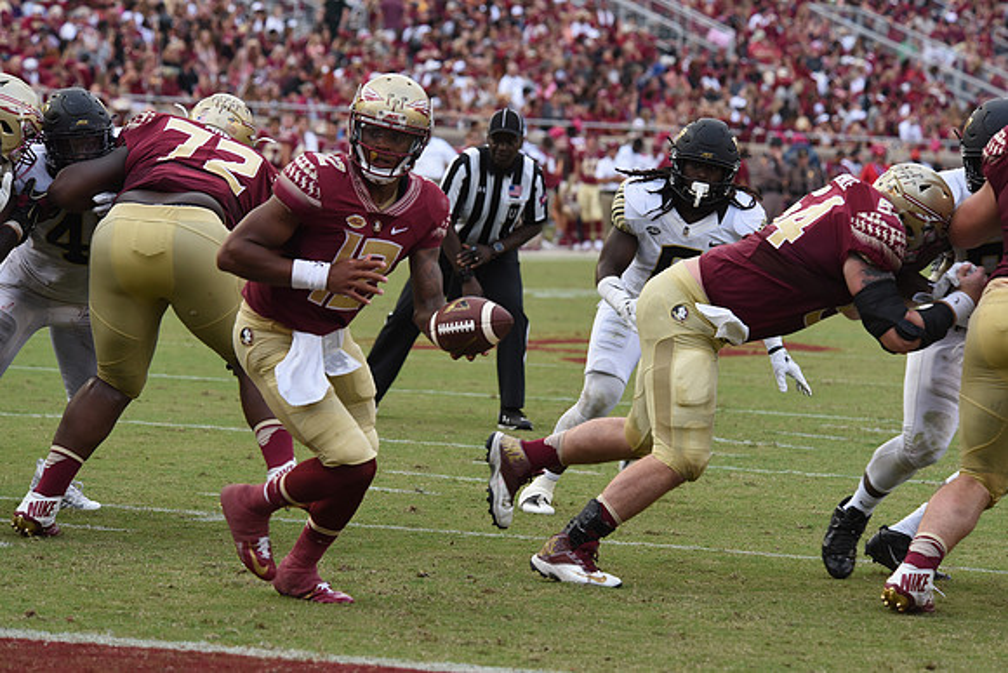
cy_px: 336
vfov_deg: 7.0
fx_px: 5461
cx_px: 504
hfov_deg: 10.5
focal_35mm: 195
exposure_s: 1/800
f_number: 7.1
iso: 1250
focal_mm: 195
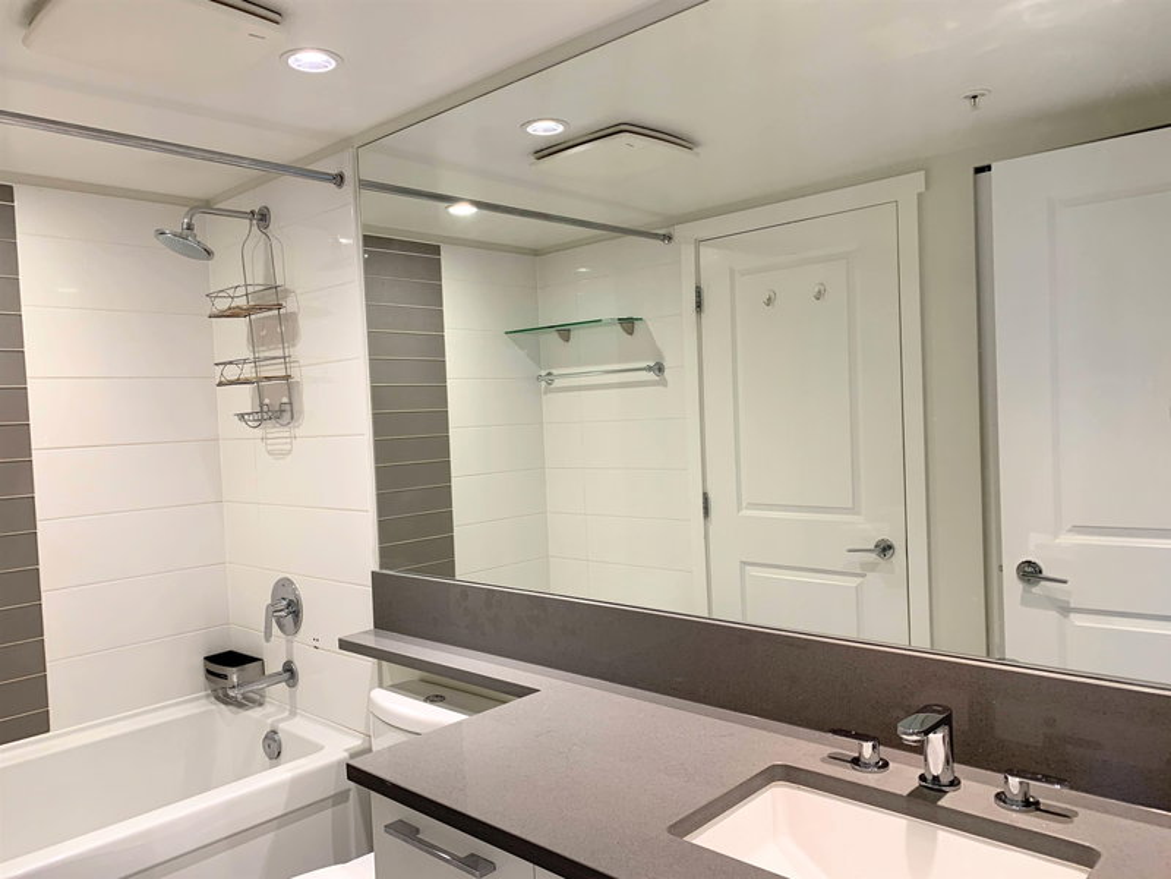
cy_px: 440
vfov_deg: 53.1
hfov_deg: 67.3
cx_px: 586
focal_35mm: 26
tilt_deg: -1.9
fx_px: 880
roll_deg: +3.0
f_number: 1.8
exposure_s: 1/60
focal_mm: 4.25
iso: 100
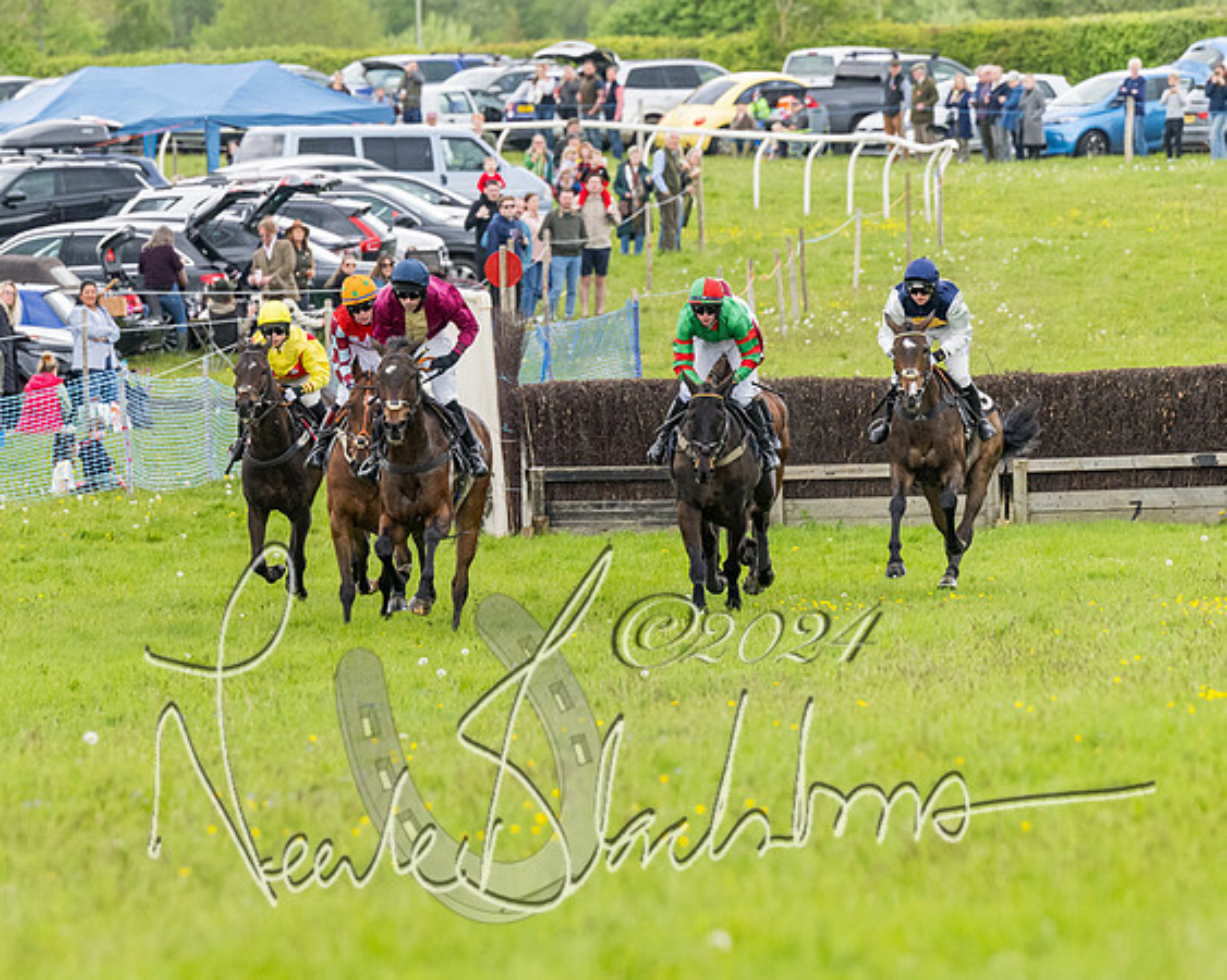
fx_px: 13039
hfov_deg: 5.4
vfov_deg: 4.3
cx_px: 379
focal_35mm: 359
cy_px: 459
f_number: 4
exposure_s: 1/1250
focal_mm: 185
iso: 1000
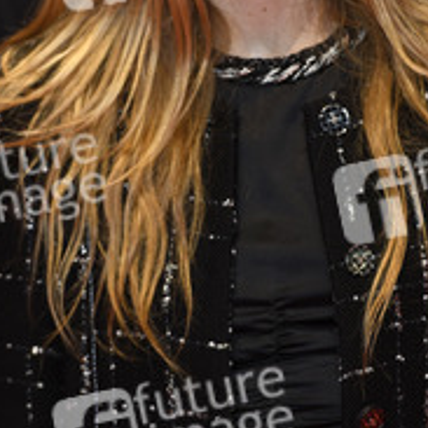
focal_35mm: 371
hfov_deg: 4.7
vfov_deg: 4.7
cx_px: 241
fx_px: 5190
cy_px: 73
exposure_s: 1/320
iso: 800
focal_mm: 200
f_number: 3.5
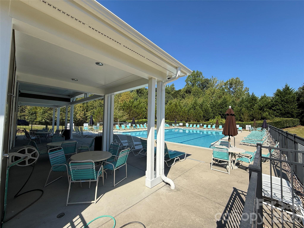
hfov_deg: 102.1
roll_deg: -1.0
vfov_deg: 85.7
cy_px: 114
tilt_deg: +2.9
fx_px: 123
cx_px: 152
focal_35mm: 14
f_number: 2.2
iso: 50
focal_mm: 2.22
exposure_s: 1/2092
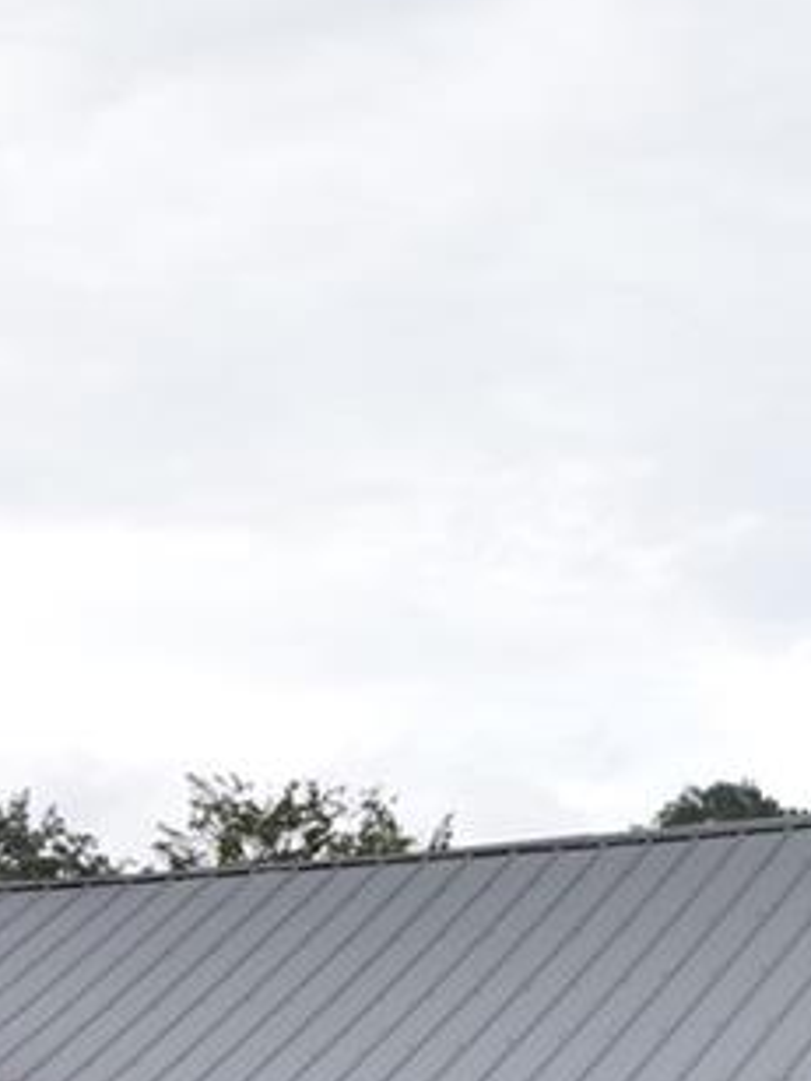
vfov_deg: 13.9
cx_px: 137
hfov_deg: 10.9
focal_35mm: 135
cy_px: 1478
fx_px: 4217
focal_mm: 18
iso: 400
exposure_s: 1/160
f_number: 6.3
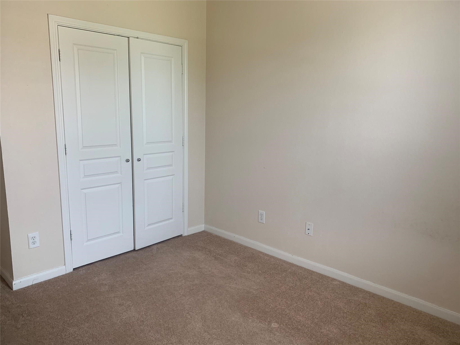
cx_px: 230
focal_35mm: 26
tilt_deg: -10.3
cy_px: 172
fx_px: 346
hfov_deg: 67.3
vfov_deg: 53.1
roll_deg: -0.7
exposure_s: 1/83
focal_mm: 4.25
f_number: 1.8
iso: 100
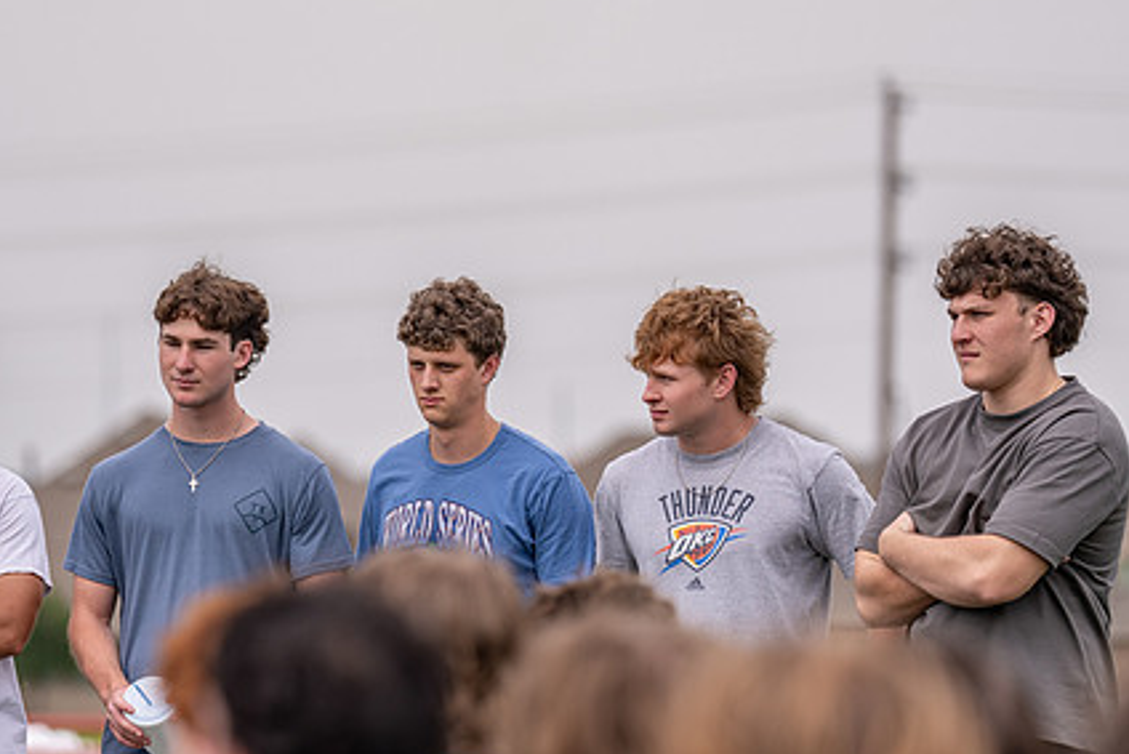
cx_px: 509
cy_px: 424
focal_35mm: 230
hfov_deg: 8.9
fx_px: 7215
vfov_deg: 6.0
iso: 100
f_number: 2.8
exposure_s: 1/1000
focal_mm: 157
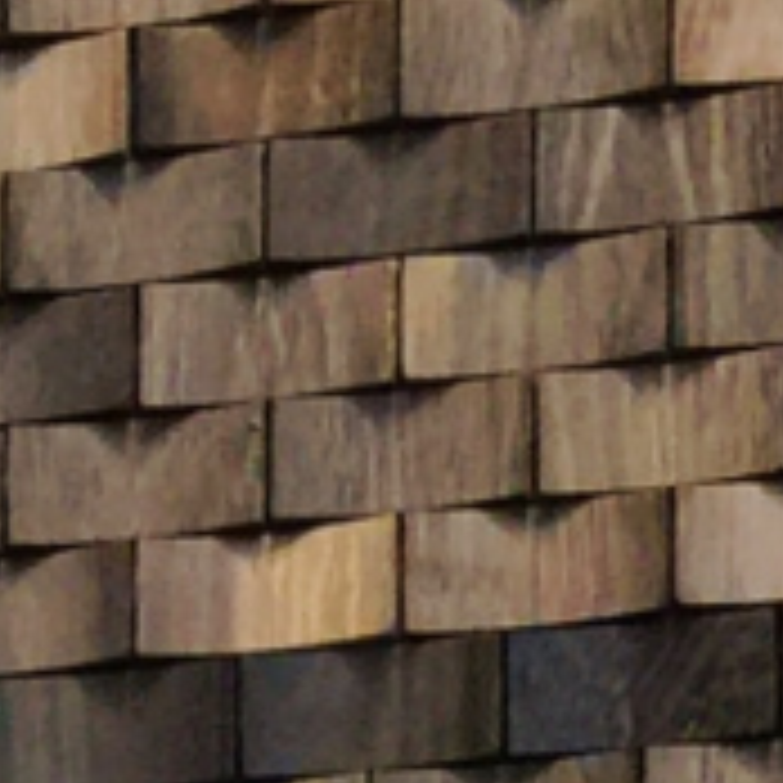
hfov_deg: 11.3
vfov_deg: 10.7
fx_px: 3864
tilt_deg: +2.8
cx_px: -238
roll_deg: -1.6
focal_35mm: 151
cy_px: 1472
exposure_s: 1/33
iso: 40
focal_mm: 4.15
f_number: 2.2
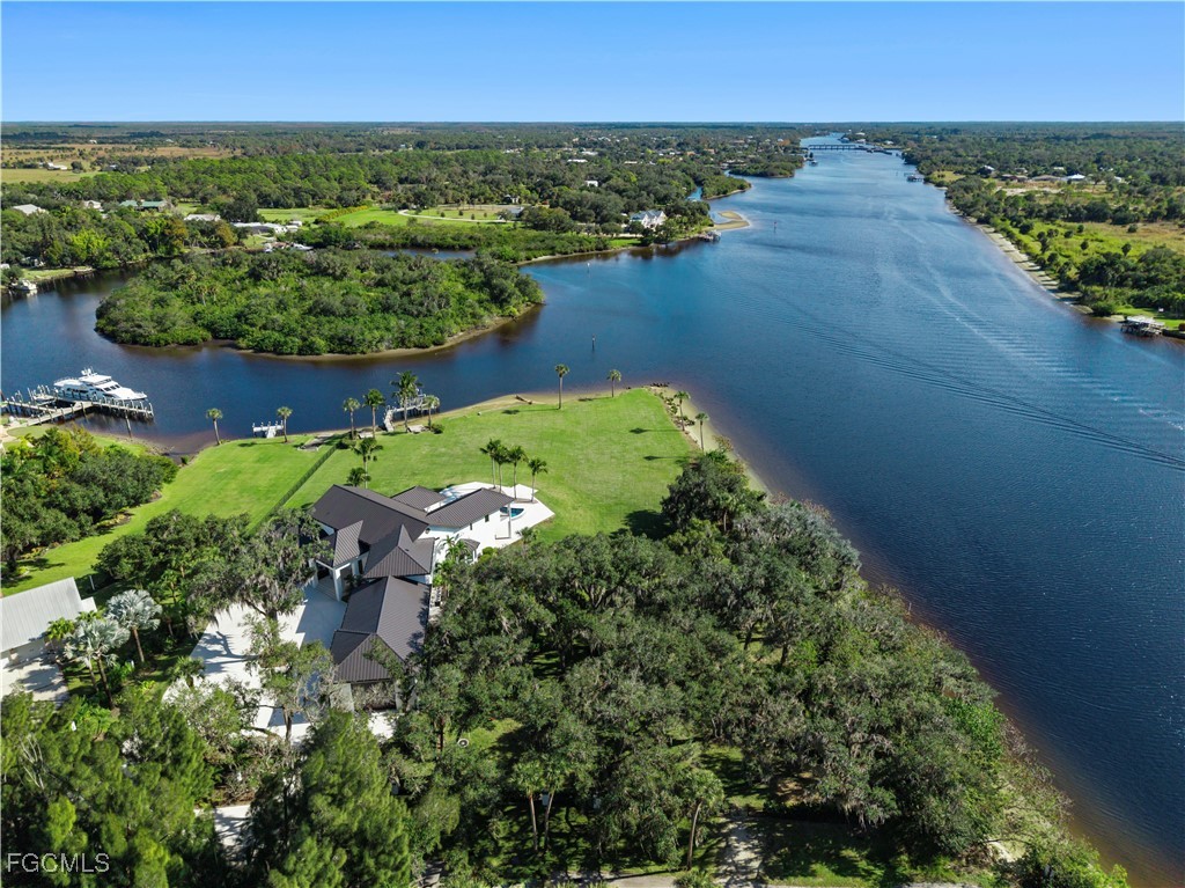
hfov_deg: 71.6
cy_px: 444
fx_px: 821
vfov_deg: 56.8
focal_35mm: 24
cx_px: 592
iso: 100
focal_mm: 8.67
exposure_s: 1/500
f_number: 1.8
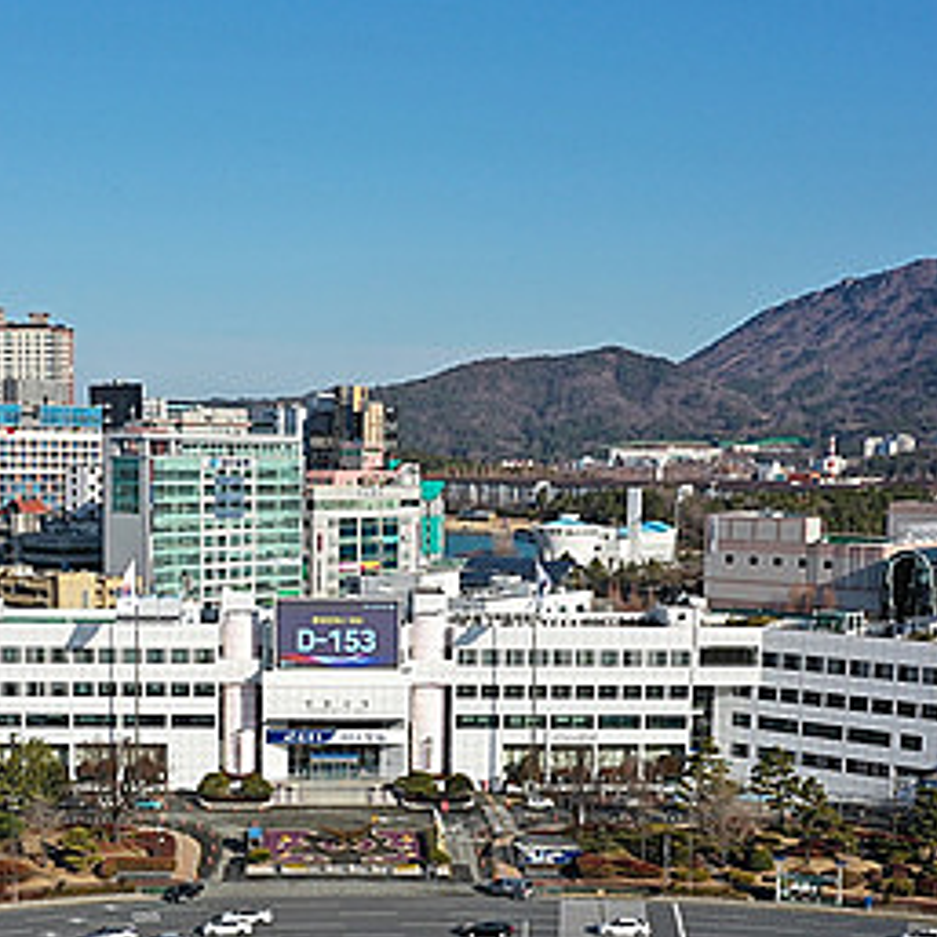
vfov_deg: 33.1
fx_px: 1562
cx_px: 350
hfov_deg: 33.2
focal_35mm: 51
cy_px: 633
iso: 100
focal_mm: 10.26
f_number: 6.3
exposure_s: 1/500
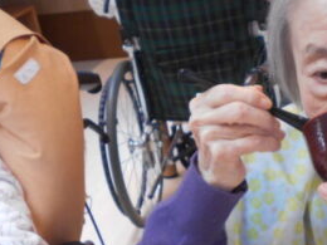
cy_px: 273
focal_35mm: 90
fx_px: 850
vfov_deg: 15.9
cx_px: 309
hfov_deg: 21.2
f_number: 3.9
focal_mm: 6.7
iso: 200
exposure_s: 1/30
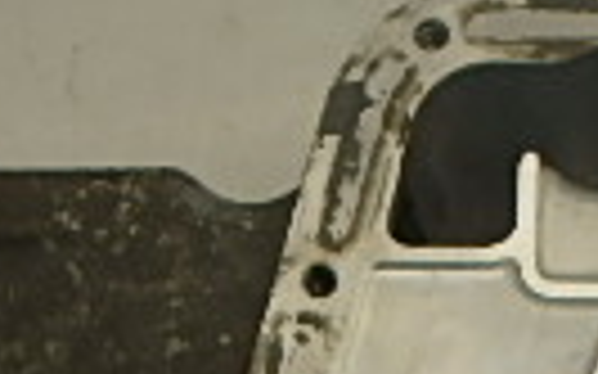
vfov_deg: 10.7
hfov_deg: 19.0
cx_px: 576
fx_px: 1743
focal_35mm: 107
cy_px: 852
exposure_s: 1/80
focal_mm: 3.7
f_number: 3.5
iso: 125
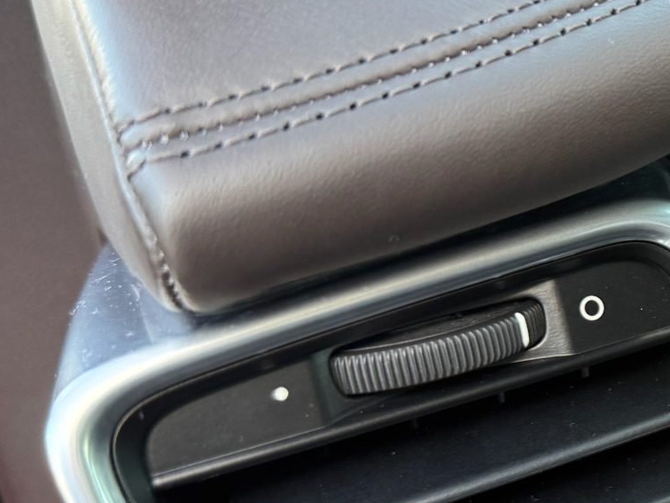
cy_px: 297
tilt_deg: -21.0
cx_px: 847
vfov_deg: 22.6
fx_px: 1258
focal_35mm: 65
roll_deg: +0.6
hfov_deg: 25.9
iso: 160
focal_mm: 6.76
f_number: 1.78
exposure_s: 1/139
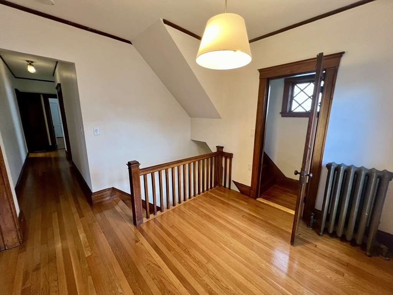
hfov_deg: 106.2
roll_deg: -1.1
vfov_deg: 89.9
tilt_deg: -11.7
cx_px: 196
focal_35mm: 13
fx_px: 148
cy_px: 148
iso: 250
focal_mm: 1.57
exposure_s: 1/60
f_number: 1.8
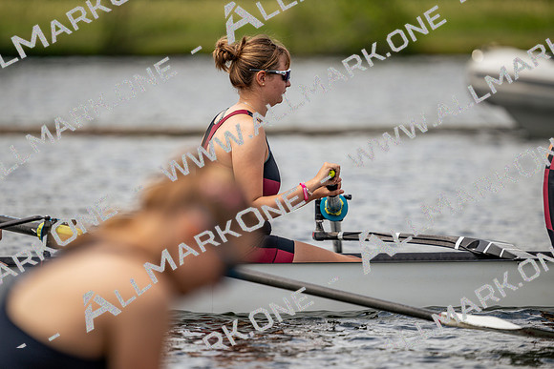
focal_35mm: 388
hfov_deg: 5.3
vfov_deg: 3.5
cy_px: 184
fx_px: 5978
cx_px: 277
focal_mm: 388.4
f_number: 4.5
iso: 125
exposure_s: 1/2000
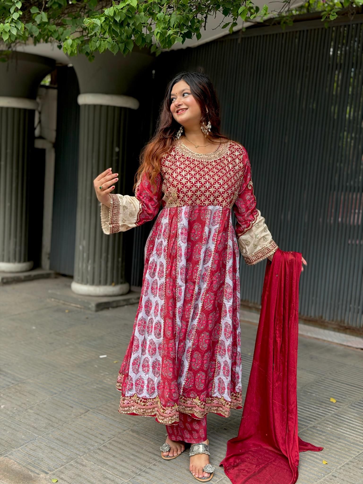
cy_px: 242
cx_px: 182
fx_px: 671
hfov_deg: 30.3
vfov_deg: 39.7
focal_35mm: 48
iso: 50
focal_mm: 6.76
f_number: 1.78
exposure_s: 1/137
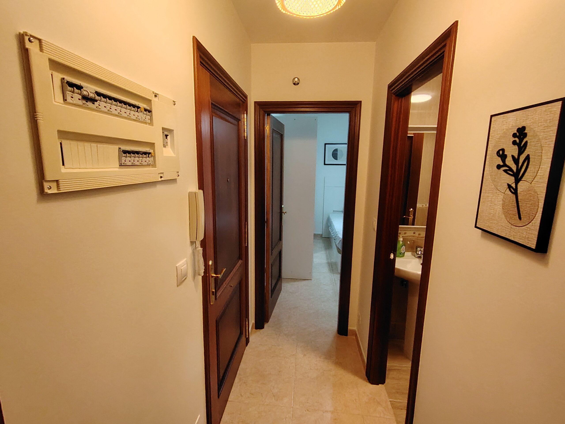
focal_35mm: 17
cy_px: 212
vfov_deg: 74.7
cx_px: 282
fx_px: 277
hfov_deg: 91.0
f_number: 2.2
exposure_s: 1/33.3
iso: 532
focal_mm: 1.43
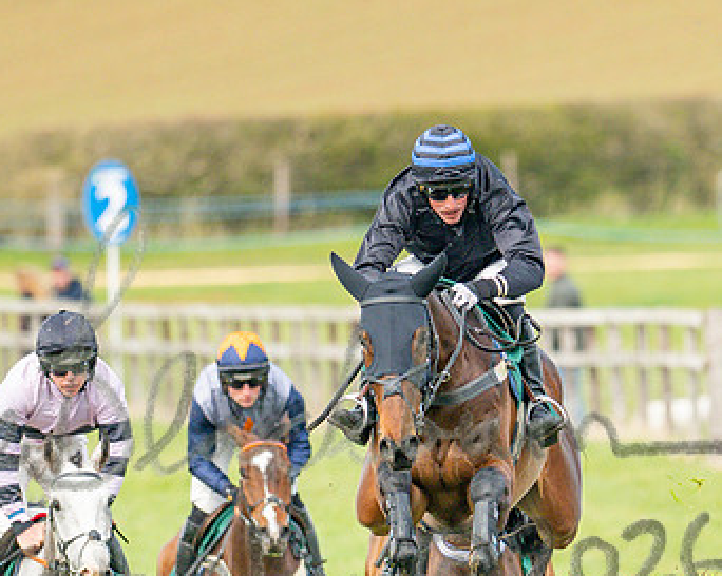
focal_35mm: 1369
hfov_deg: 1.4
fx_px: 29228
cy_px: 244
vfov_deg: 1.1
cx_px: 547
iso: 400
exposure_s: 1/1250
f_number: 4.5
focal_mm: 400
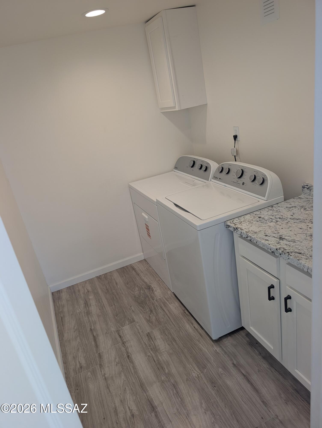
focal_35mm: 24
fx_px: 297
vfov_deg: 71.5
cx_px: 161
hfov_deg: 56.9
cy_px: 214
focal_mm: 6.9
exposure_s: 1/32.3
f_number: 1.68
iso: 19
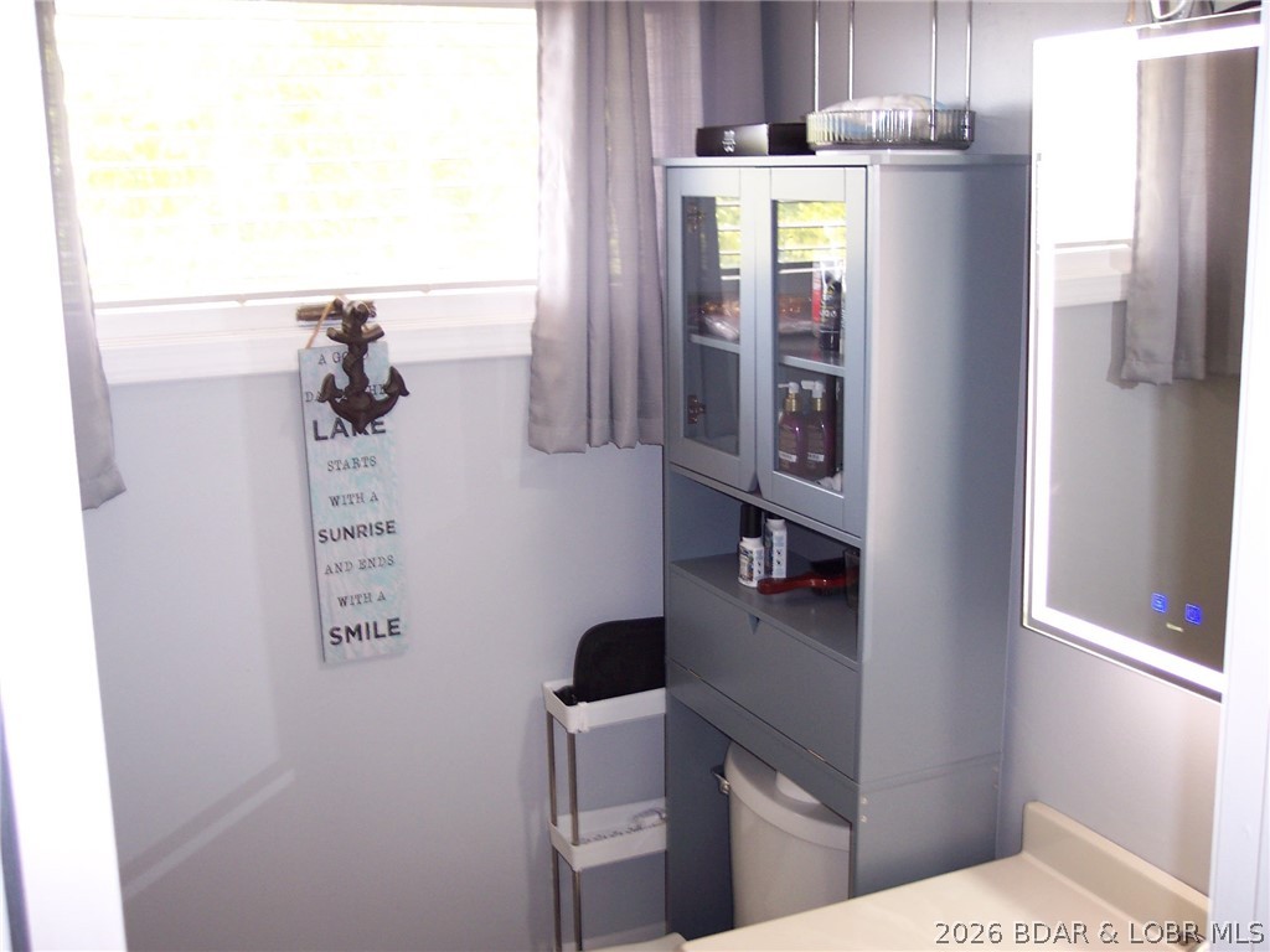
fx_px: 1394
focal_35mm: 38
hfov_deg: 49.0
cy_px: 476
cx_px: 635
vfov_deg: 37.7
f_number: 2.8
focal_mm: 8
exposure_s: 1/45
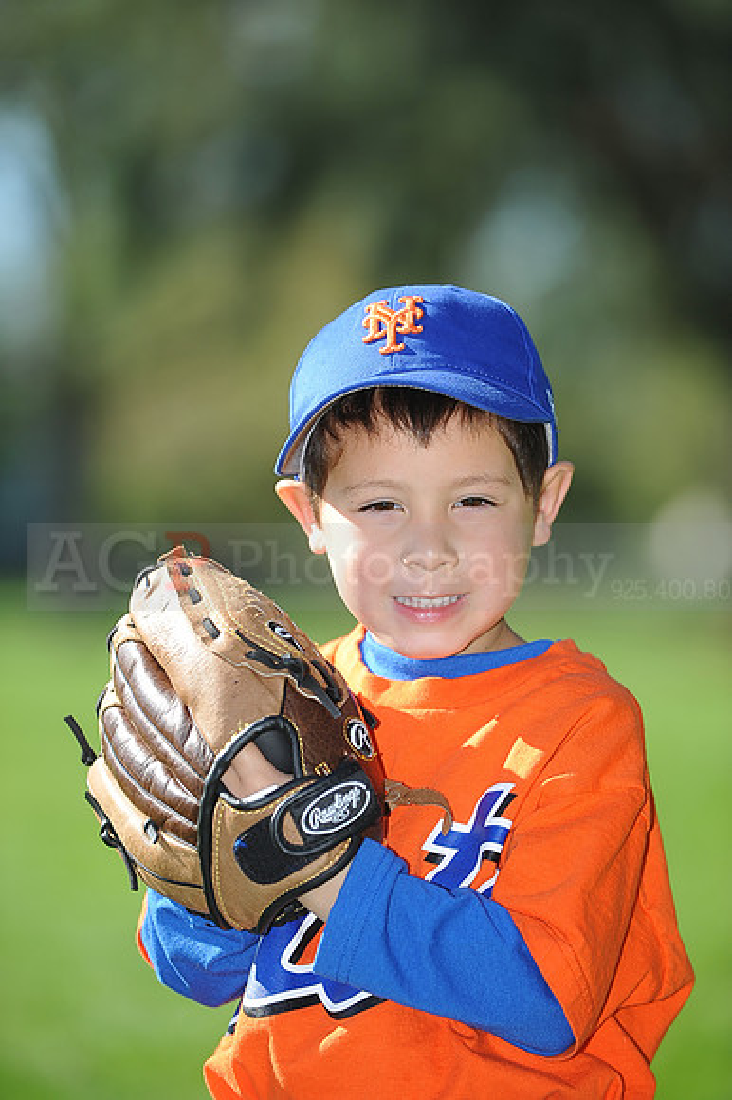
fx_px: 6107
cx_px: 366
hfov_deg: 6.9
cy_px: 550
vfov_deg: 10.3
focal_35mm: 200
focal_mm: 200
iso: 200
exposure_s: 1/800
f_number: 4.5
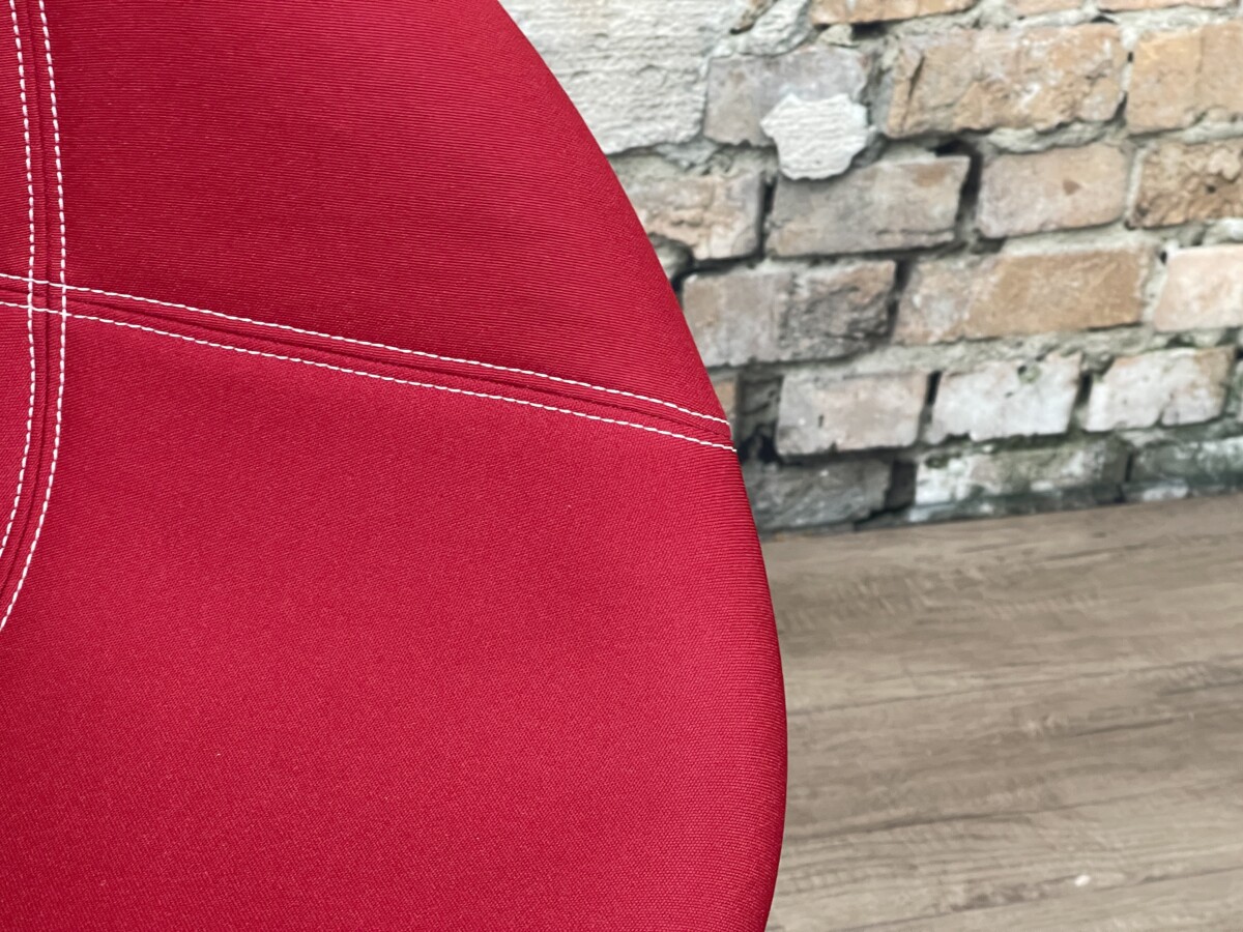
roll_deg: -5.8
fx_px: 2298
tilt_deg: -31.6
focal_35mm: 64
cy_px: 466
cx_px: 622
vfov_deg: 22.9
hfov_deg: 30.3
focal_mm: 7.5
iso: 250
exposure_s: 1/50
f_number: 2.2
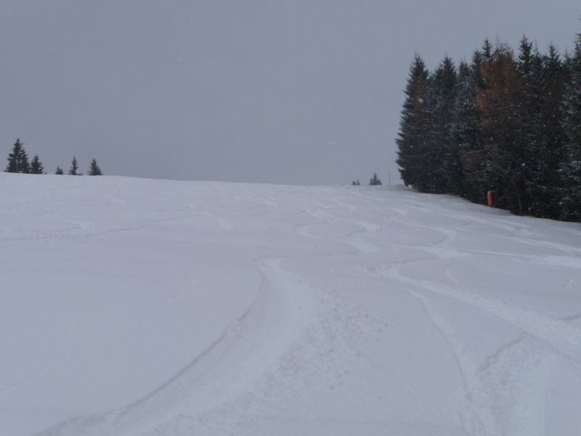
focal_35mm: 62
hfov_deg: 31.2
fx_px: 1041
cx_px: 290
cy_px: 218
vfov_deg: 23.7
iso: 100
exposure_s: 1/640
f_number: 4.5
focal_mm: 10.5
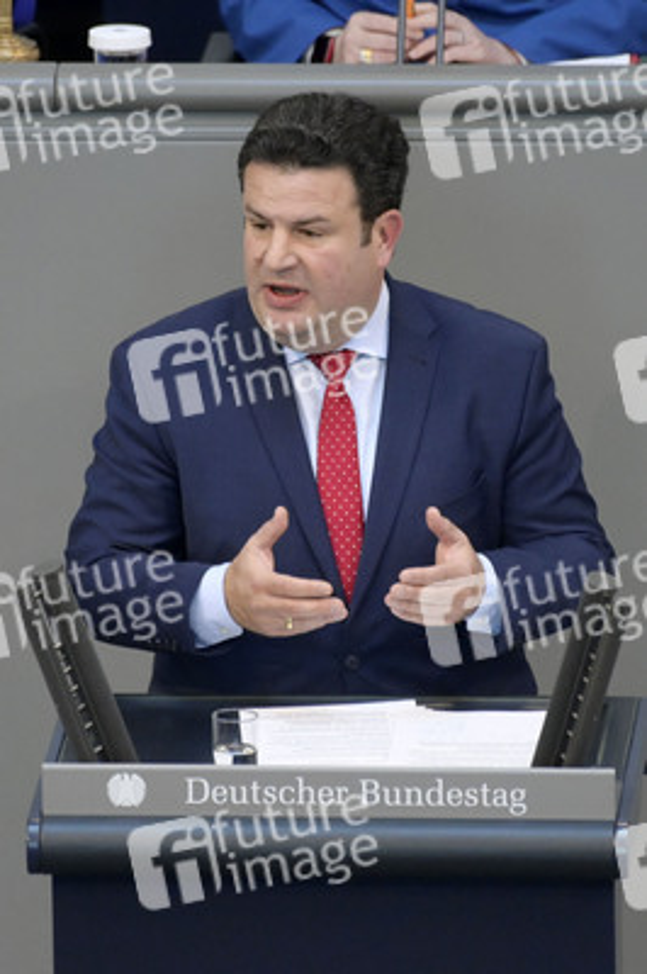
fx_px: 13502
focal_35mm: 500
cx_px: 324
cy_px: 487
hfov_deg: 2.7
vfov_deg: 4.1
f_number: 5.6
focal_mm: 500
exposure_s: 1/400
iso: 8000
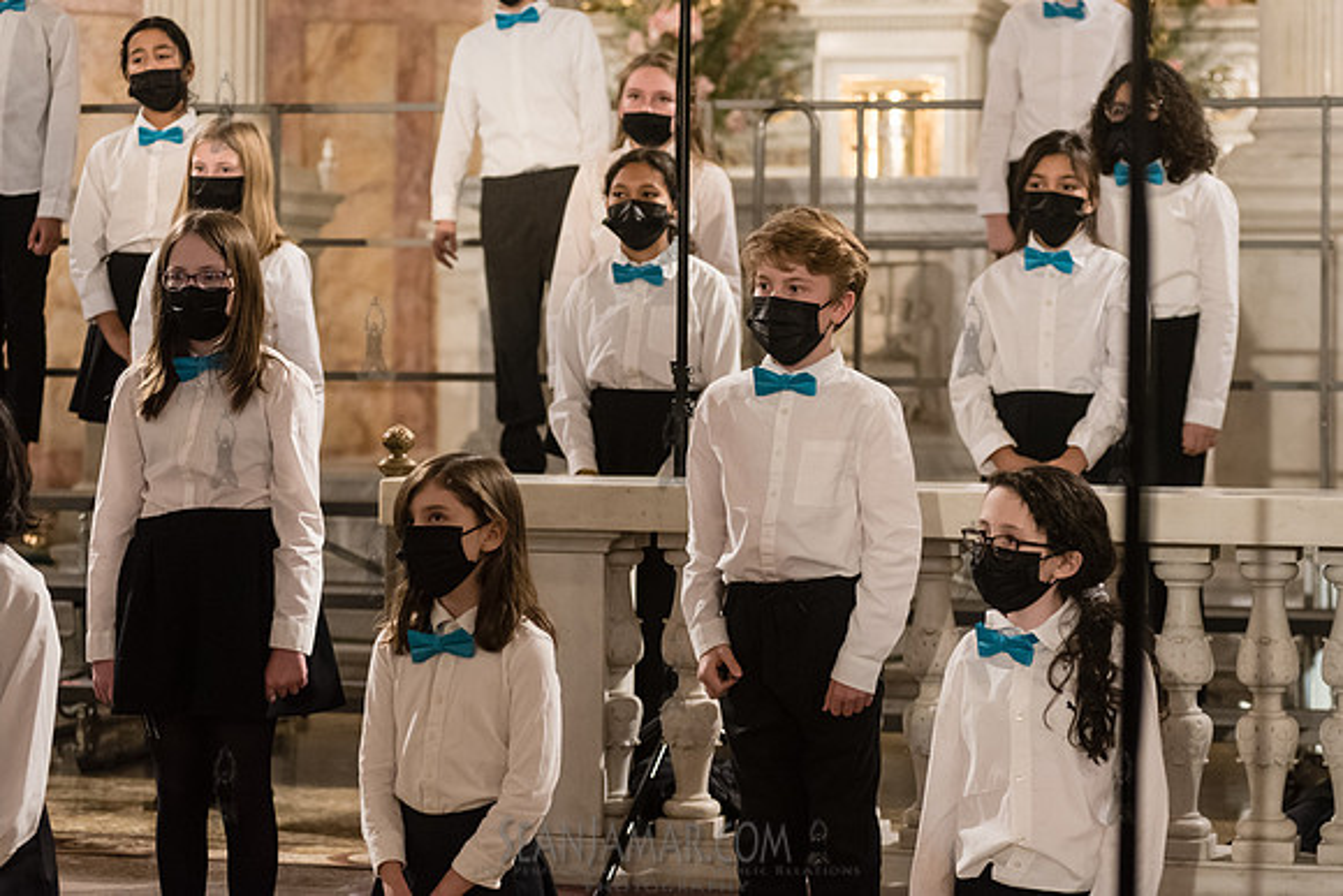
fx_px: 3713
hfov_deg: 20.5
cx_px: 726
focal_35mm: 100
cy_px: 426
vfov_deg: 13.8
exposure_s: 1/200
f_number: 4
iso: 4000
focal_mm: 92
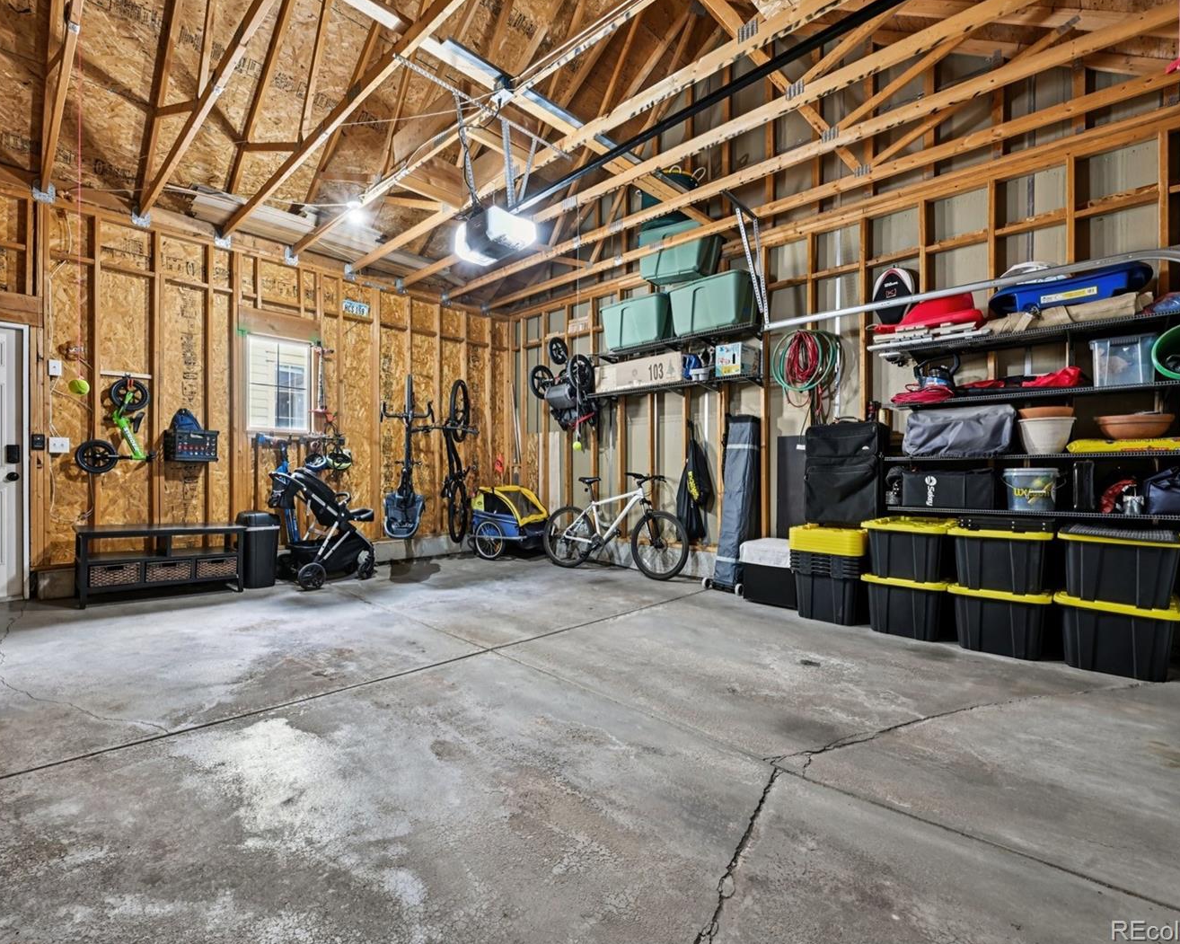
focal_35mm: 16
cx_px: 538
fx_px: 559
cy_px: 471
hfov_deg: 92.9
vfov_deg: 80.4
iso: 400
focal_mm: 14
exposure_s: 1/1.25
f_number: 11
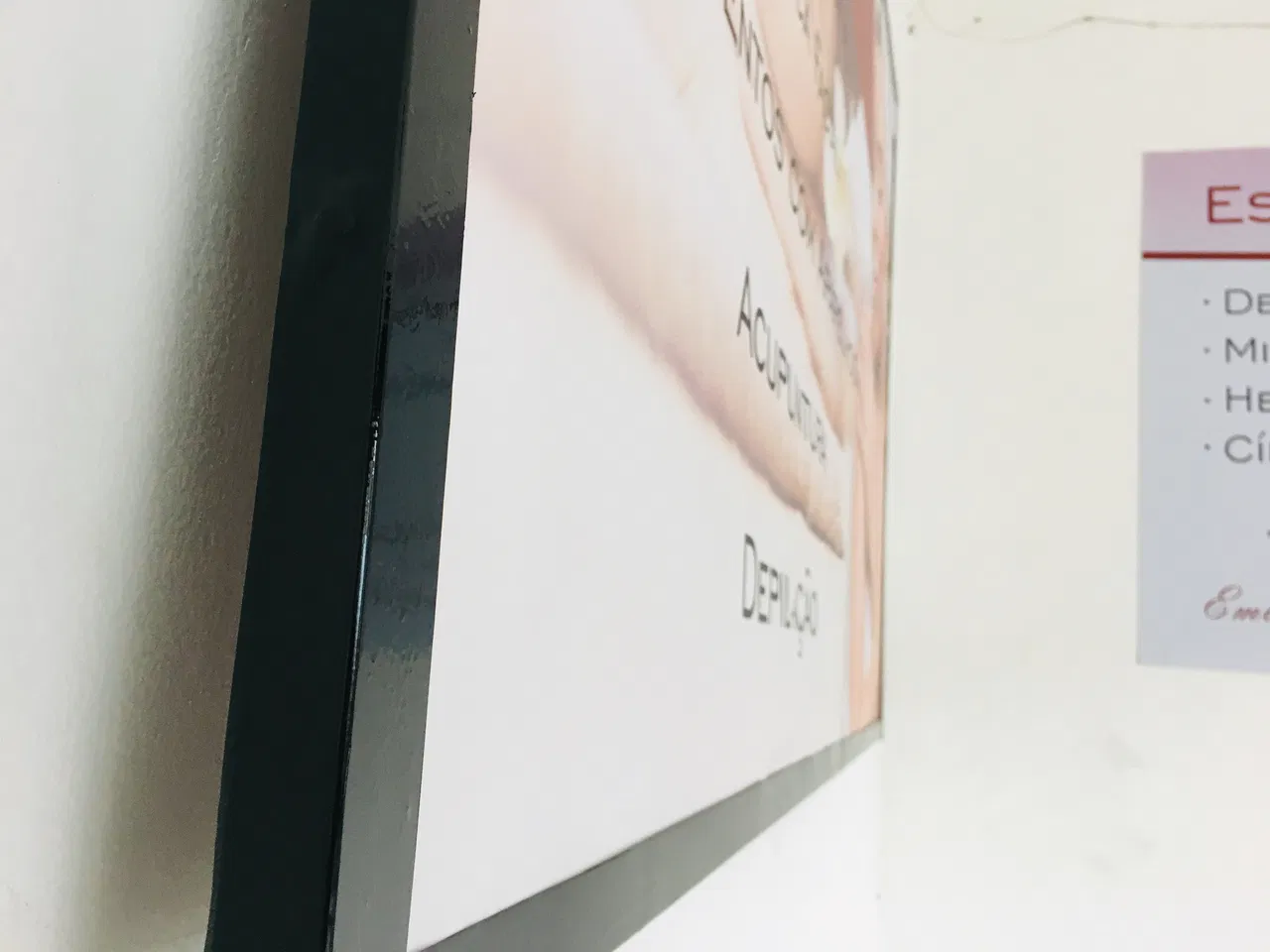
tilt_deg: +8.2
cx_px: 635
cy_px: 476
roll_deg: -4.7
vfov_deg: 48.2
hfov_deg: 61.7
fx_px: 1064
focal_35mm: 29
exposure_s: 1/30
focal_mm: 4.15
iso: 40
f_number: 2.2
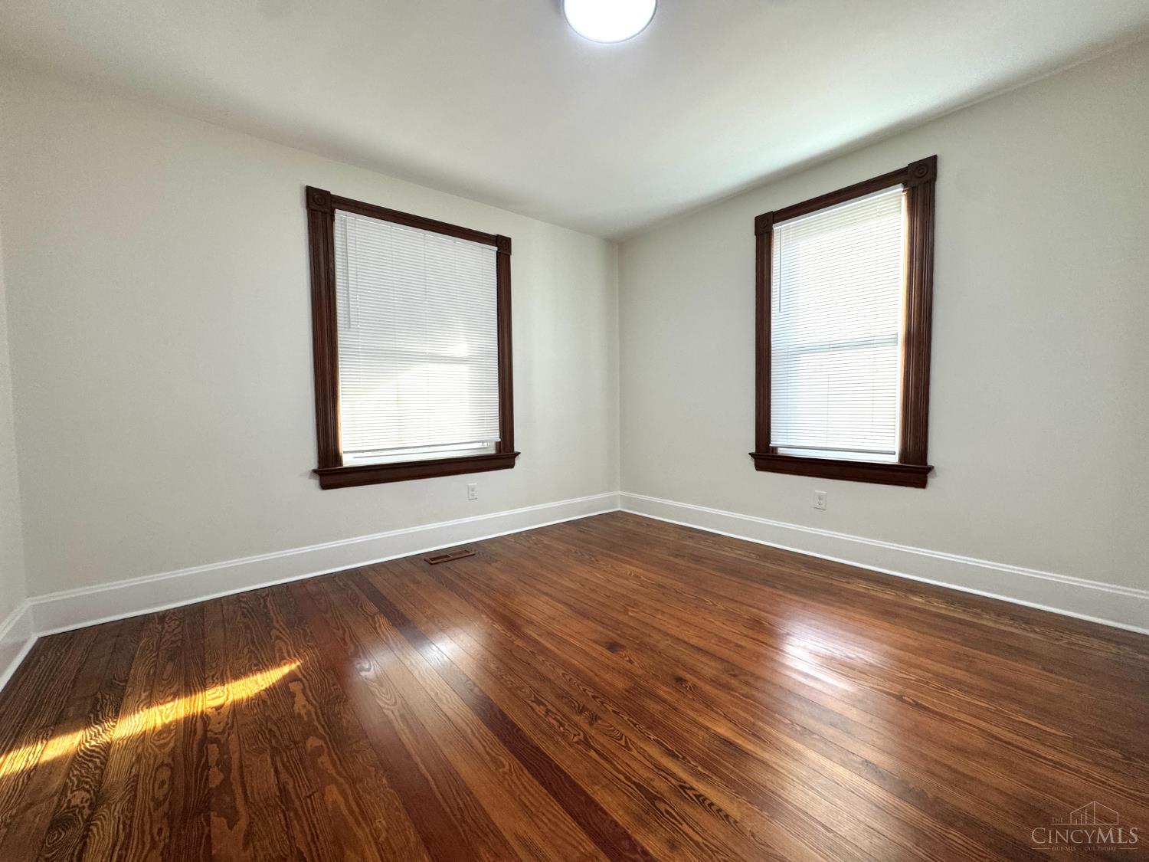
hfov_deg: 102.1
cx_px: 574
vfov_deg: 85.7
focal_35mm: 14
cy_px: 431
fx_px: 465
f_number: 2.2
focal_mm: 2.22
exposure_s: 1/120
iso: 160
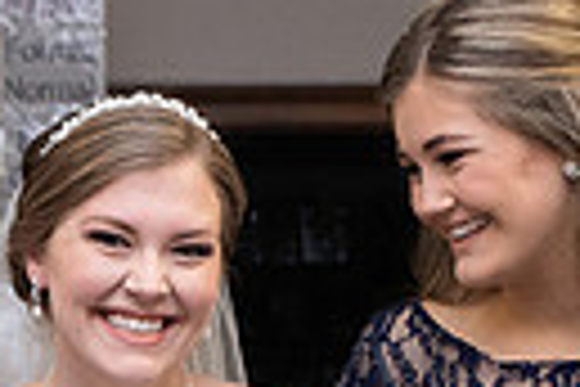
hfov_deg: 10.9
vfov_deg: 7.3
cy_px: 441
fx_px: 3013
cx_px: 55
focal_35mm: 187
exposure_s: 1/200
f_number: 4.5
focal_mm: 35
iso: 640
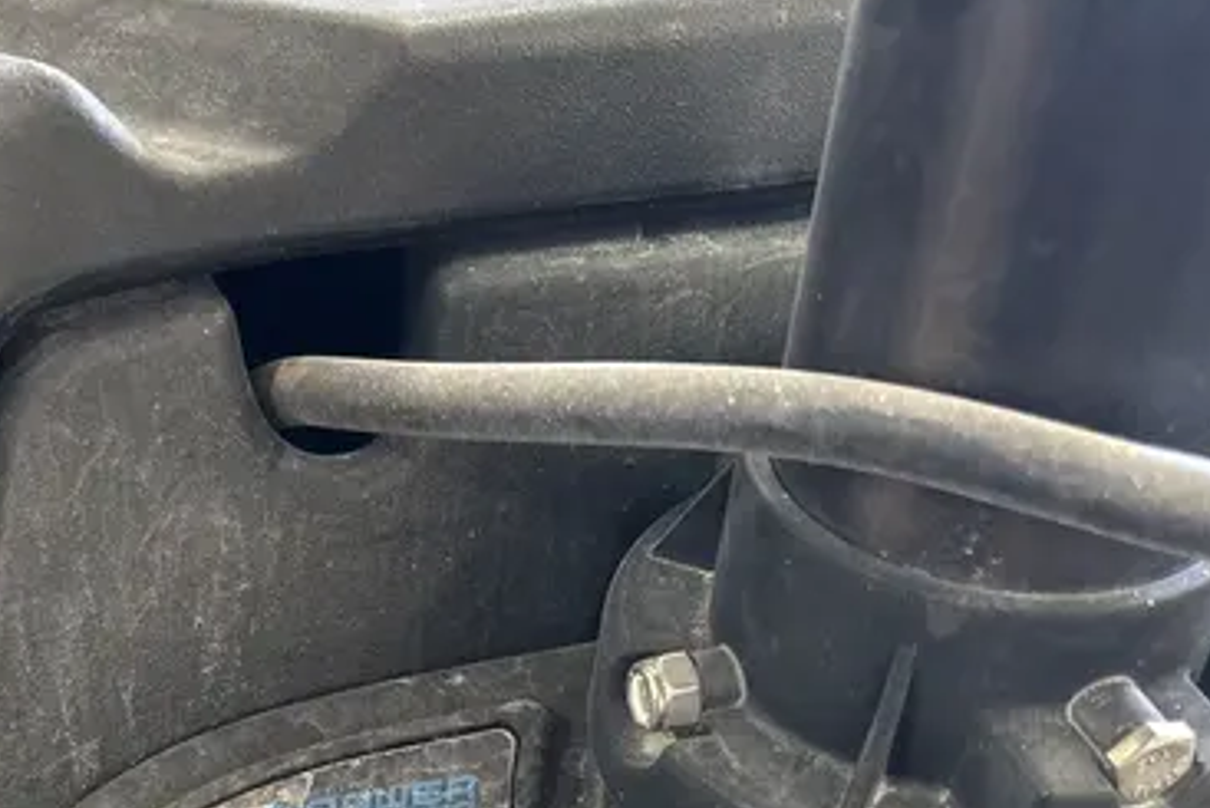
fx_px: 1816
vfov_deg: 23.4
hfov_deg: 36.2
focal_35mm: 54
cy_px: 915
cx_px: 343
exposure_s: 1/60
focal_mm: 5.96
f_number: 1.6
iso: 400
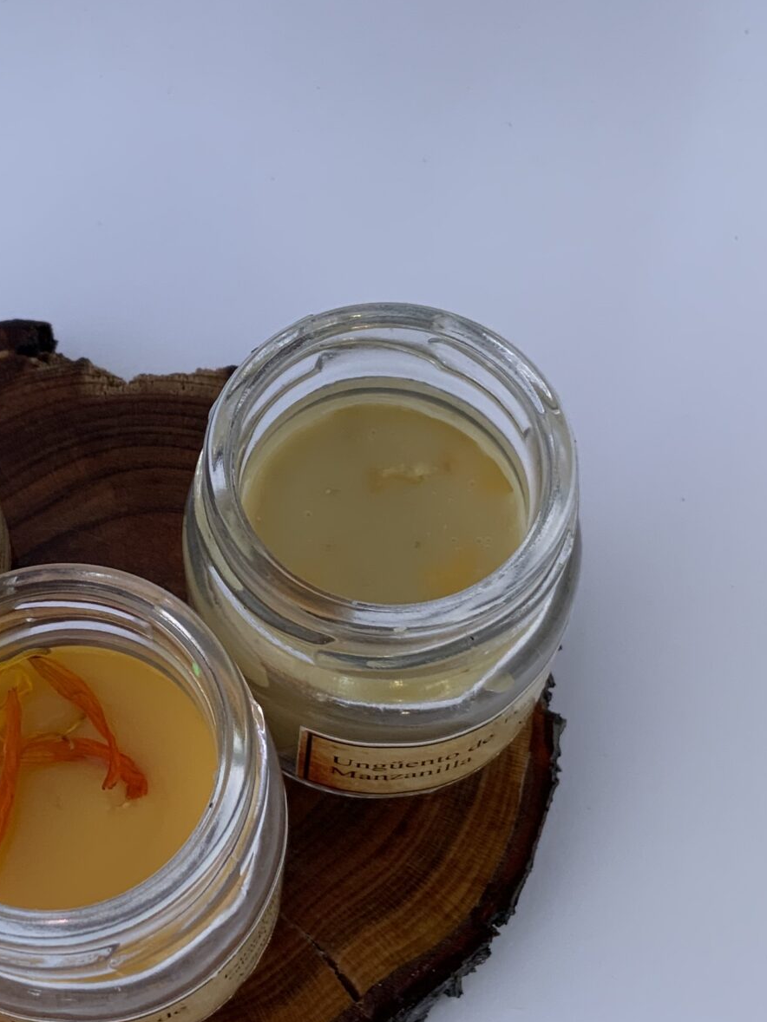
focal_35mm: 63
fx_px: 1861
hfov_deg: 23.0
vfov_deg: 30.7
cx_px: 181
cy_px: 475
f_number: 1.8
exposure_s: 1/122
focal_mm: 3
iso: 32
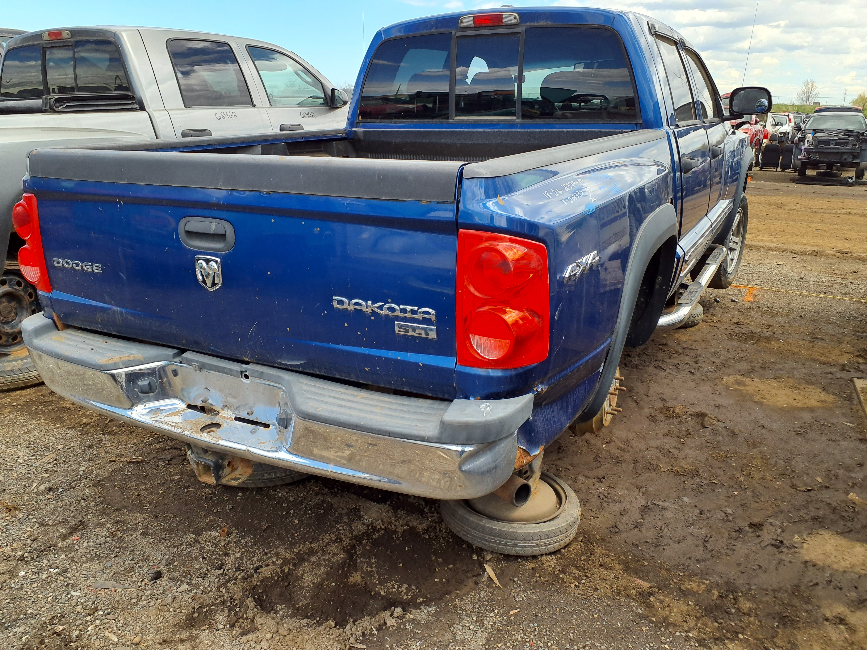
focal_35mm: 27
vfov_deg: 51.4
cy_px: 325
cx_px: 434
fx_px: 676
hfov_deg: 65.3
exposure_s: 1/586
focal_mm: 3.58
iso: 40
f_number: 1.9
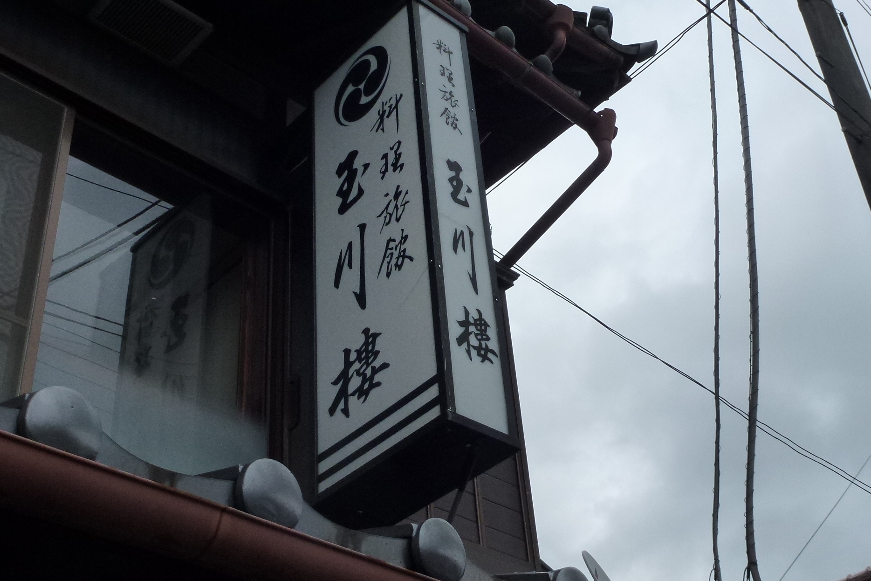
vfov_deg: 28.6
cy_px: 300
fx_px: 1137
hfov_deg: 41.9
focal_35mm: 47
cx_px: 448
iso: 160
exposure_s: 1/1600
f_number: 4
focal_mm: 5.9
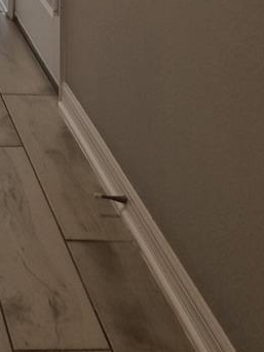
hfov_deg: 14.6
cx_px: -180
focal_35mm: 91
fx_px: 926
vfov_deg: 18.2
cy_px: -228
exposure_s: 1/120
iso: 125
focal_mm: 5.4
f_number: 1.8
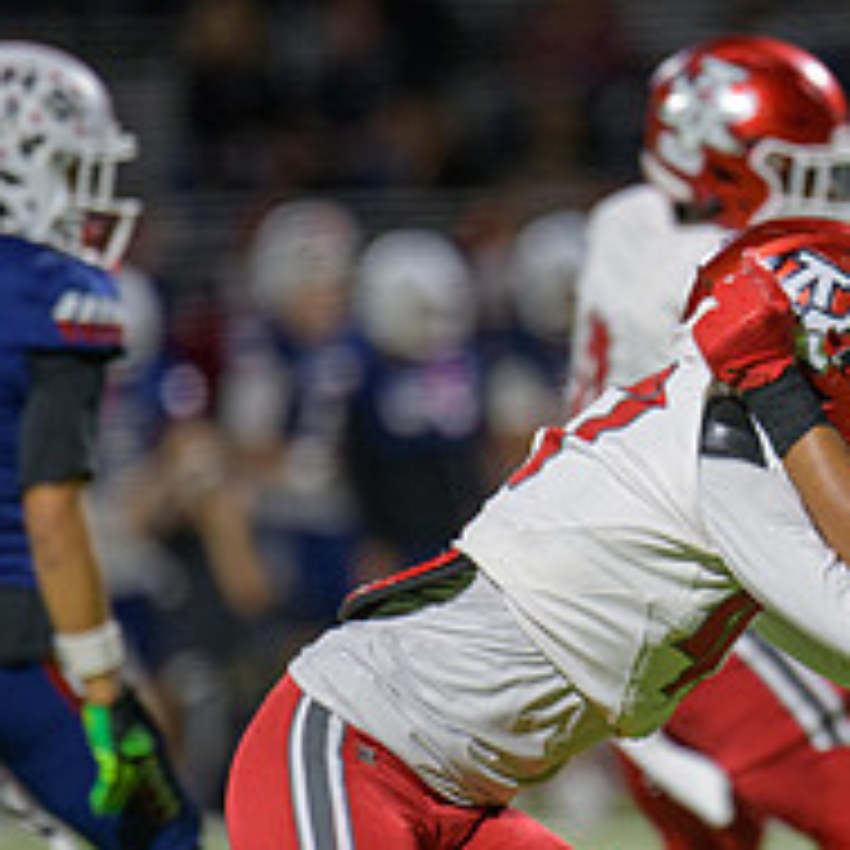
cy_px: 524
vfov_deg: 2.2
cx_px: 850
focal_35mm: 783
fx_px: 21752
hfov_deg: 2.2
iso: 1250
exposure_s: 1/250
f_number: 2.8
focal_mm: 300
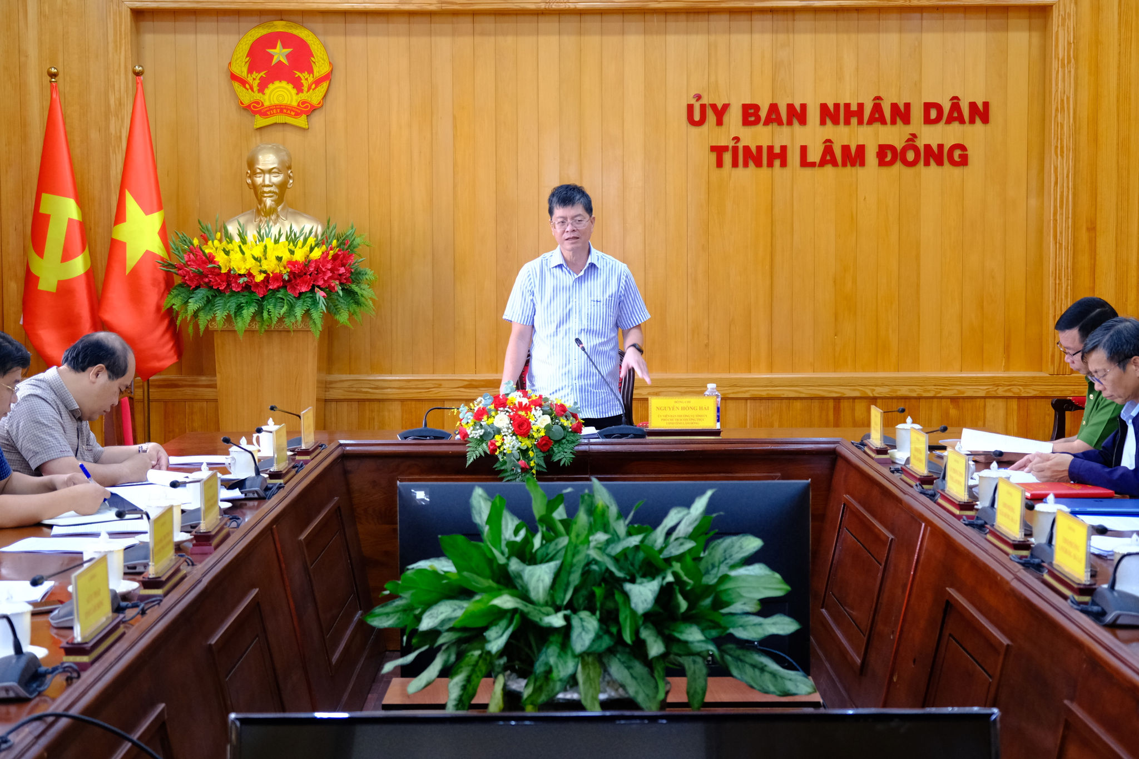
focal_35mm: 62
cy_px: 380
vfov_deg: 21.9
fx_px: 1961
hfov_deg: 32.4
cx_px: 570
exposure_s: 1/125
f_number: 4.5
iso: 1600
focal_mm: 41.1
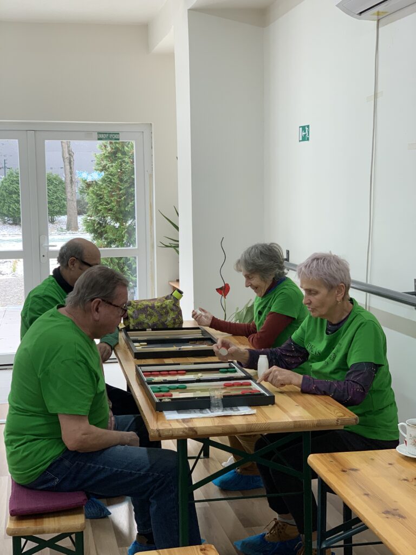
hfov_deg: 28.0
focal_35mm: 52
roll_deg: +0.8
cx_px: 208
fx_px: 833
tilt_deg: -5.2
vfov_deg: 36.8
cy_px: 278
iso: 80
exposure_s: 1/100
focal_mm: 6
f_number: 2.4
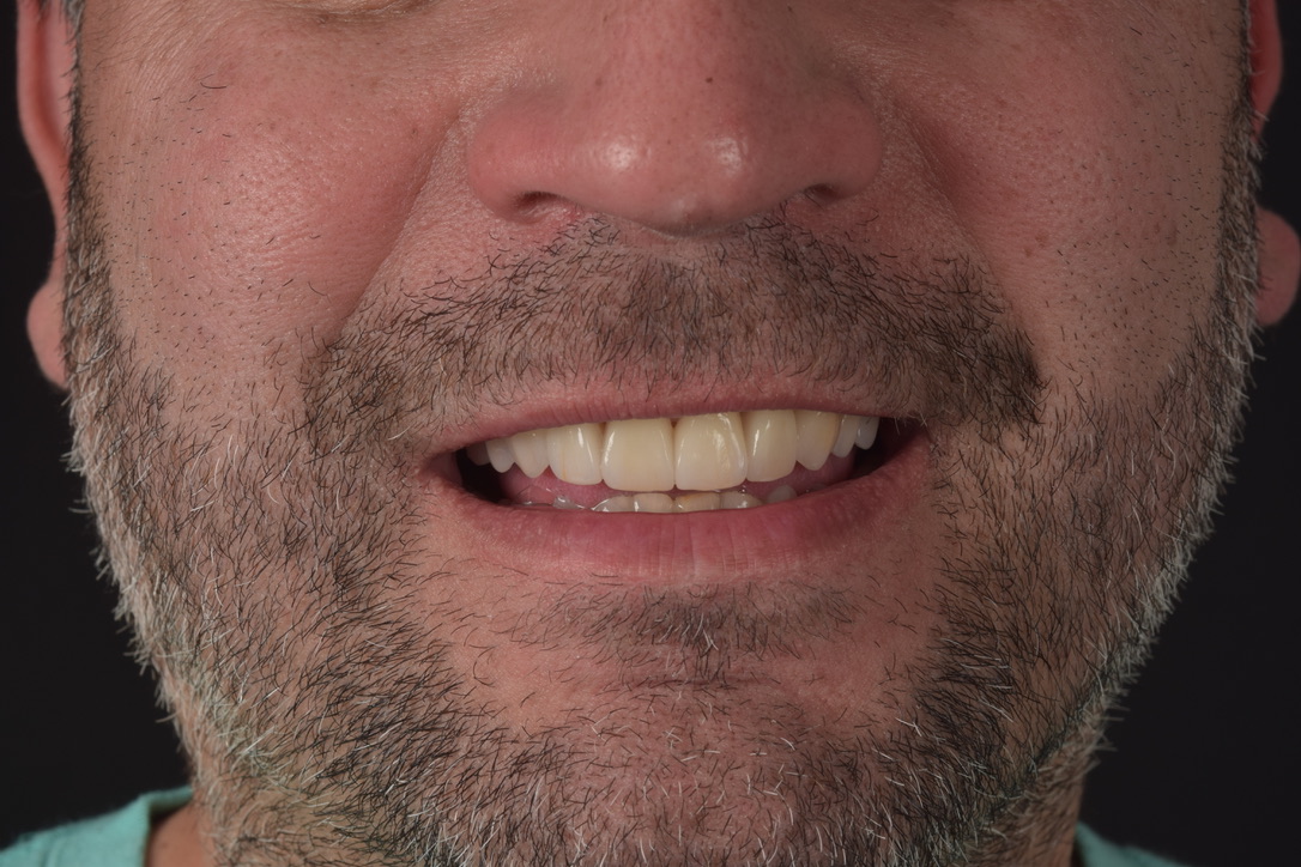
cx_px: 650
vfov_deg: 15.2
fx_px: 3252
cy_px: 434
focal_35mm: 90
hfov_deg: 22.6
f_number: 16
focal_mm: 60
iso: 100
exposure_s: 1/125
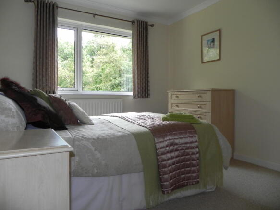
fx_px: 210
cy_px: 105
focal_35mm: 26
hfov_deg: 67.3
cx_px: 140
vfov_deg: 53.0
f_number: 2.8
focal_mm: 4.6
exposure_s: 1/50.7
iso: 160
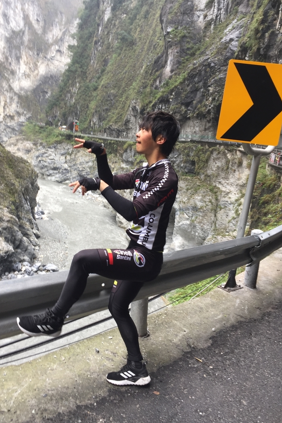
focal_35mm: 31
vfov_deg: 60.3
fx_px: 364
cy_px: 210
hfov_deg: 42.2
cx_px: 120
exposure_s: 1/60
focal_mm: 4.15
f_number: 2.2
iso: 32
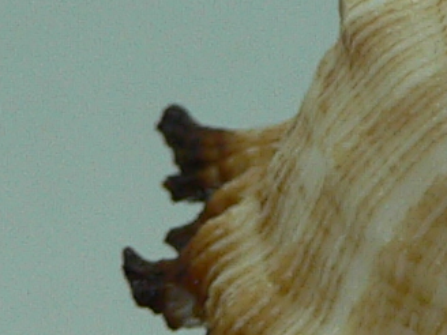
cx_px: 600
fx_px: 2776
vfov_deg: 6.9
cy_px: 289
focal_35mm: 215
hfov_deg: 9.0
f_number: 2.8
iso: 80
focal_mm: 4.6
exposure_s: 1/60
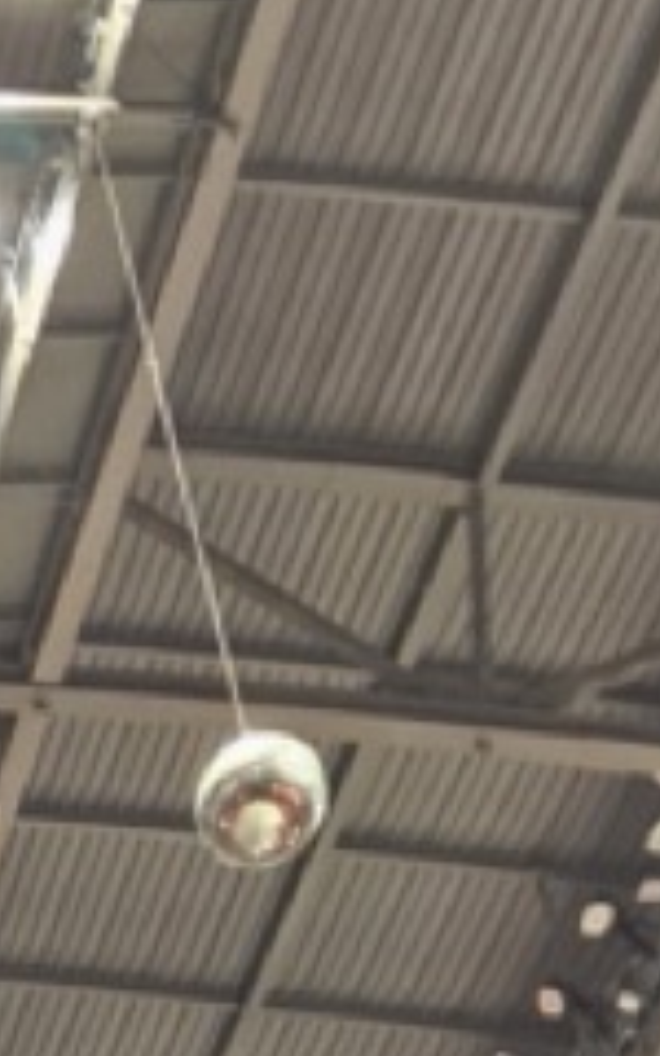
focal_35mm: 130
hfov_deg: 8.7
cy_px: 2354
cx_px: -1170
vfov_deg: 13.0
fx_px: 3741
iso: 500
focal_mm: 6.3
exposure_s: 1/24
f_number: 1.7
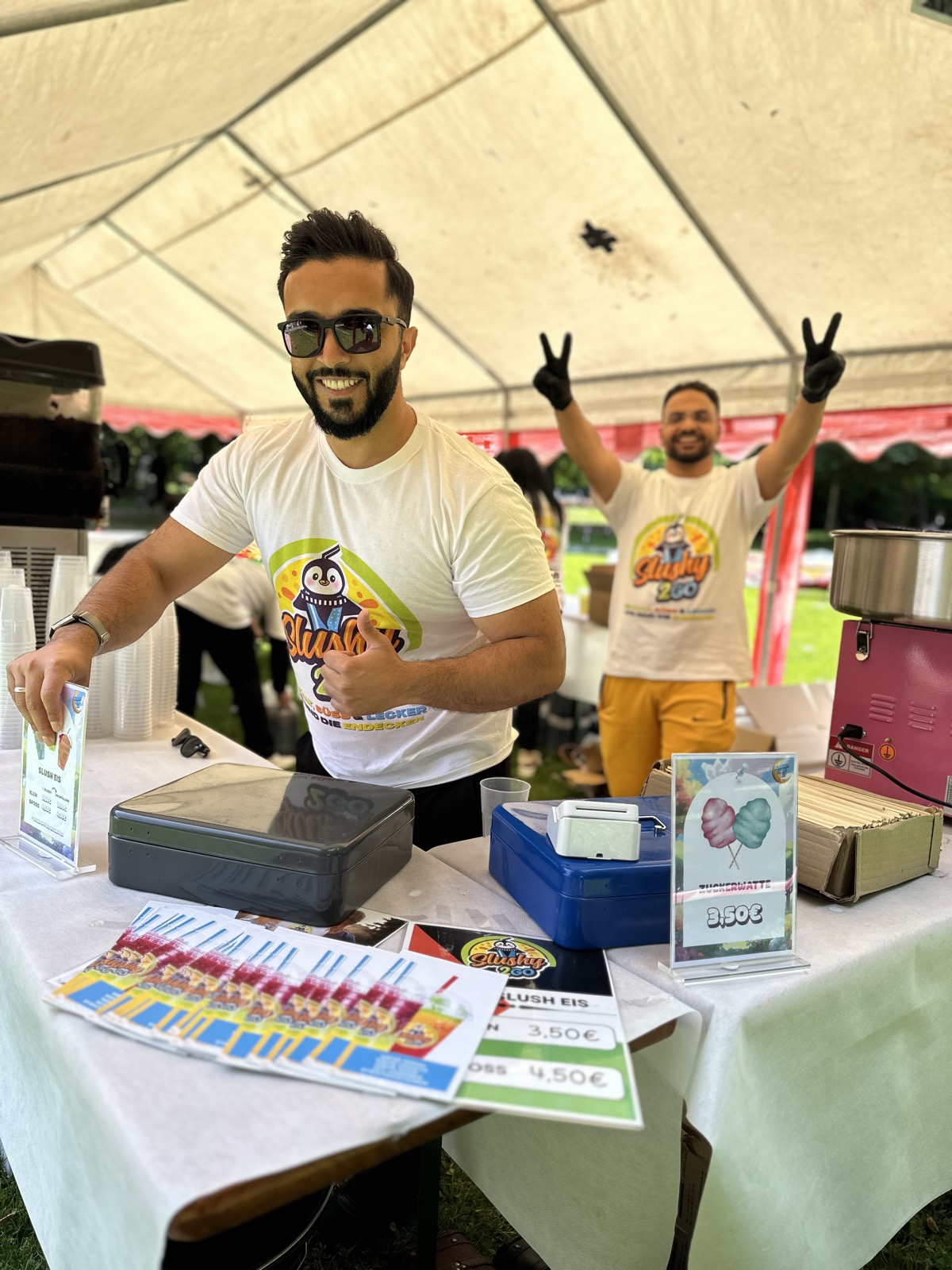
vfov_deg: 71.6
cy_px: 635
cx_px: 476
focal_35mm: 24
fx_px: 880
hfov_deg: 56.8
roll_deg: -3.7
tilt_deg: -8.9
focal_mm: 6.86
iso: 80
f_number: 1.78
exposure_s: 1/962
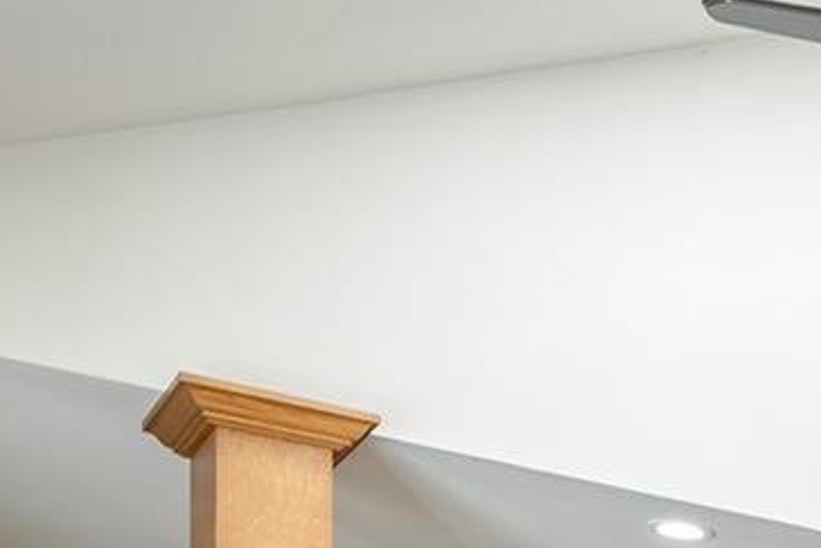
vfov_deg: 12.4
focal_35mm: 93
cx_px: 1640
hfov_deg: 16.6
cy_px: 1195
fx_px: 2117
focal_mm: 16.5
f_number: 7.1
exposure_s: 1/25
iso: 320
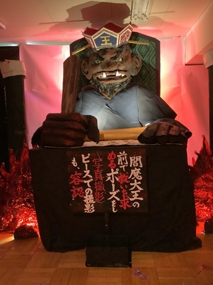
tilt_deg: -4.1
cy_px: 142
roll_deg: +2.1
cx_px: 106
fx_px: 254
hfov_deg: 45.4
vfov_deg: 58.4
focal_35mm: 31
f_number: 2.4
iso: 640
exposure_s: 1/25
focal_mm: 3.3
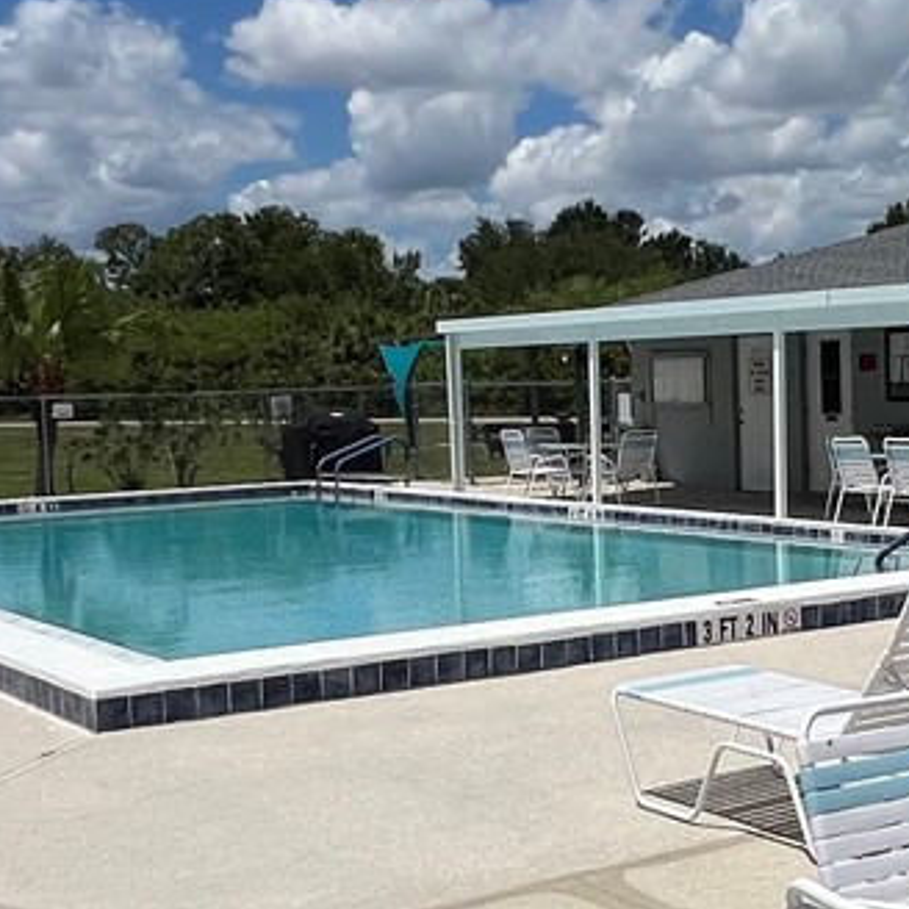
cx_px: 729
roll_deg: +1.8
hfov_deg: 29.8
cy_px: 535
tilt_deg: -3.2
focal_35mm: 56
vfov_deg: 30.5
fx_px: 1664
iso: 40
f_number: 1.8
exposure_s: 1/6944
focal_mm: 1.57
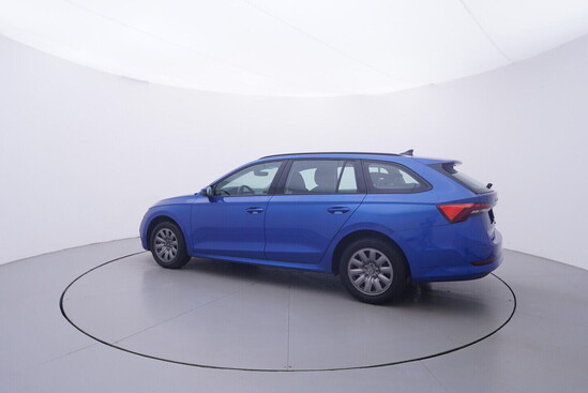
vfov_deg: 56.2
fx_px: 368
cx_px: 294
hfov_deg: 77.3
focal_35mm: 22
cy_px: 196
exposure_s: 1/80
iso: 200
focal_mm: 15
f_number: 5
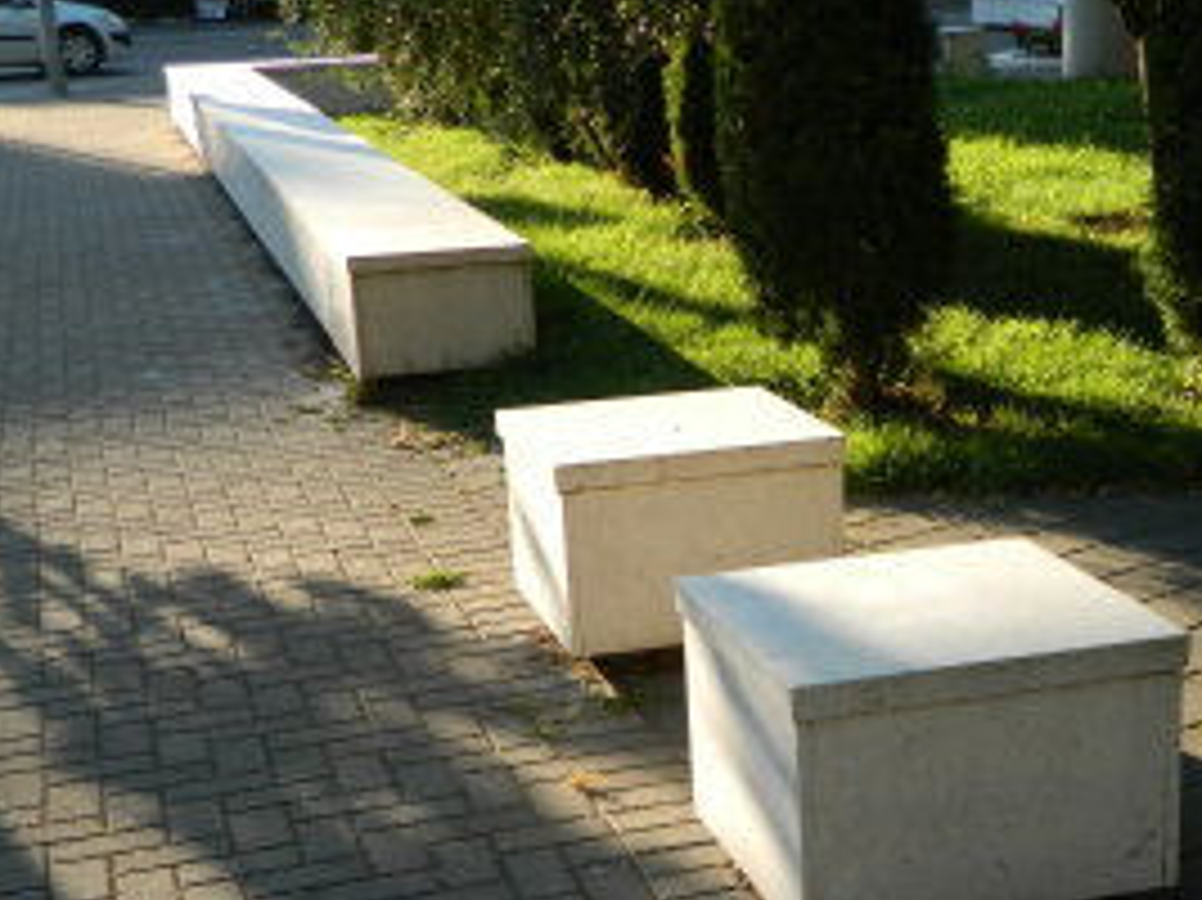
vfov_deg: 22.8
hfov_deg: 30.4
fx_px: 2187
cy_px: 760
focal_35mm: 63
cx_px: 842
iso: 80
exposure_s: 1/250
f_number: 3.2
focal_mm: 5.1
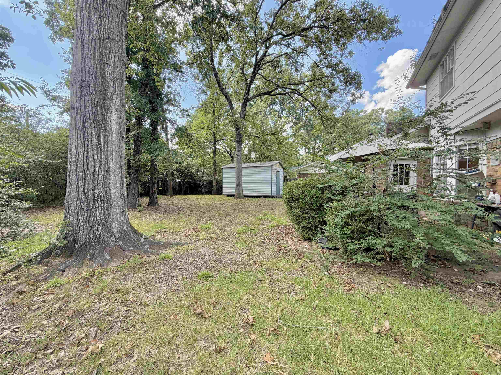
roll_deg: -0.4
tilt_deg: -1.0
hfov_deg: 102.1
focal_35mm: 14
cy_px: 188
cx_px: 250
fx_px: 203
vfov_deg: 85.7
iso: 64
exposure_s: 1/121
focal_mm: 2.22
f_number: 2.2
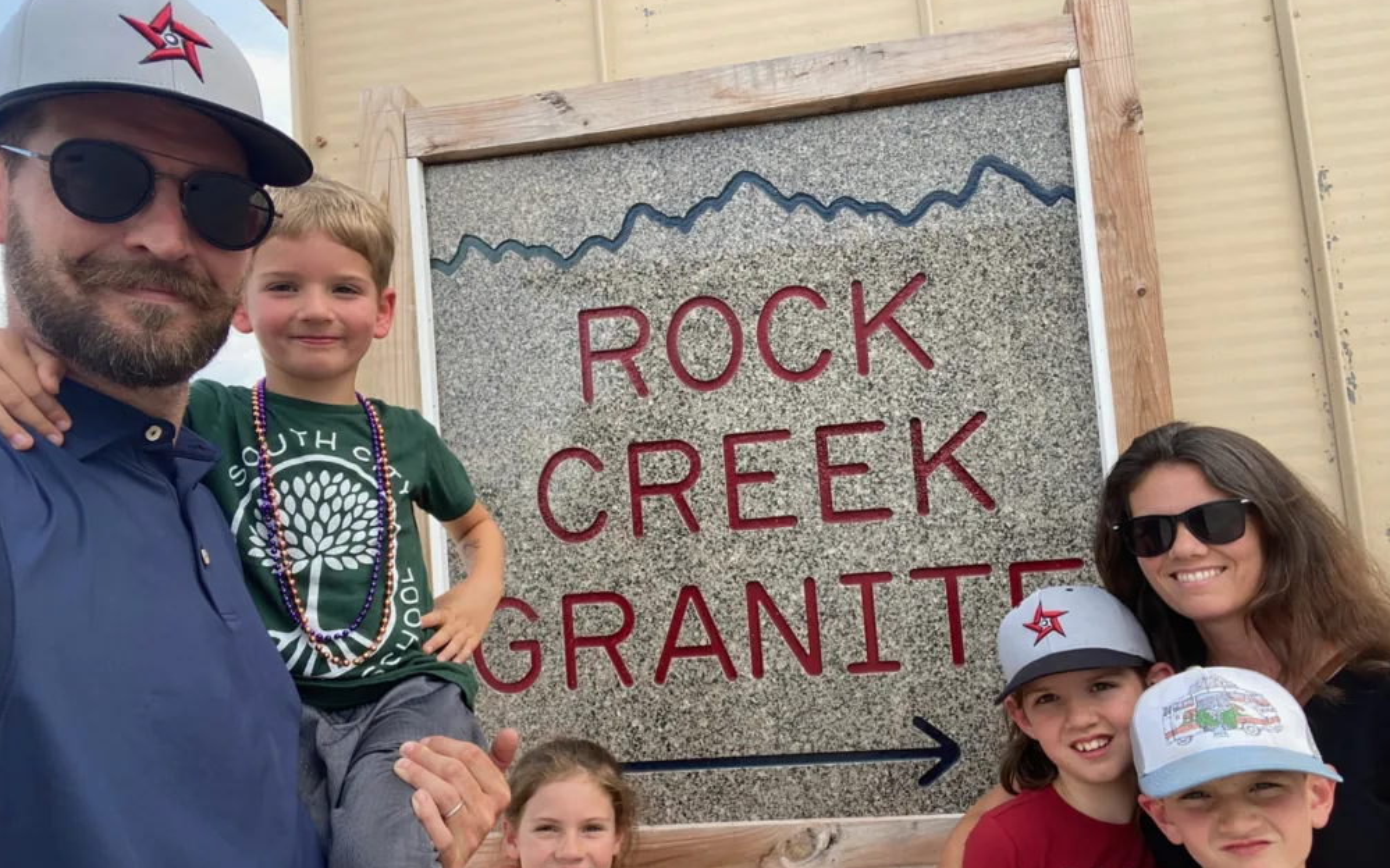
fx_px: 947
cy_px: 505
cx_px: 689
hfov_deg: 72.6
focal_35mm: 25
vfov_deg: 49.1
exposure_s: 1/122
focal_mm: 2.71
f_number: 2.2
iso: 25
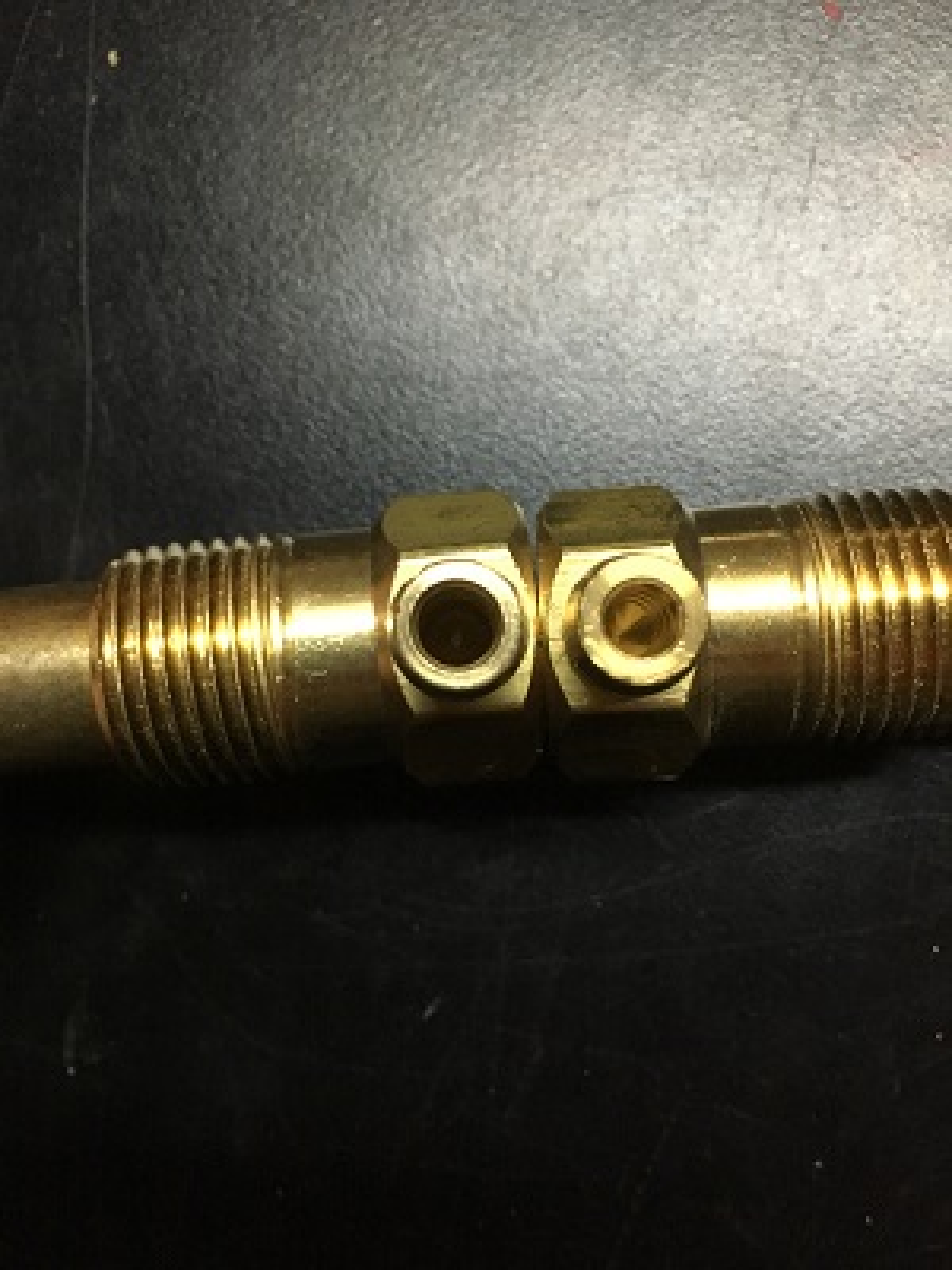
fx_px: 1063
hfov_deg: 48.2
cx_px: 476
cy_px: 635
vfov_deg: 61.7
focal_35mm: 29
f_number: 2.2
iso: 250
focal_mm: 4.15
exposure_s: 1/30
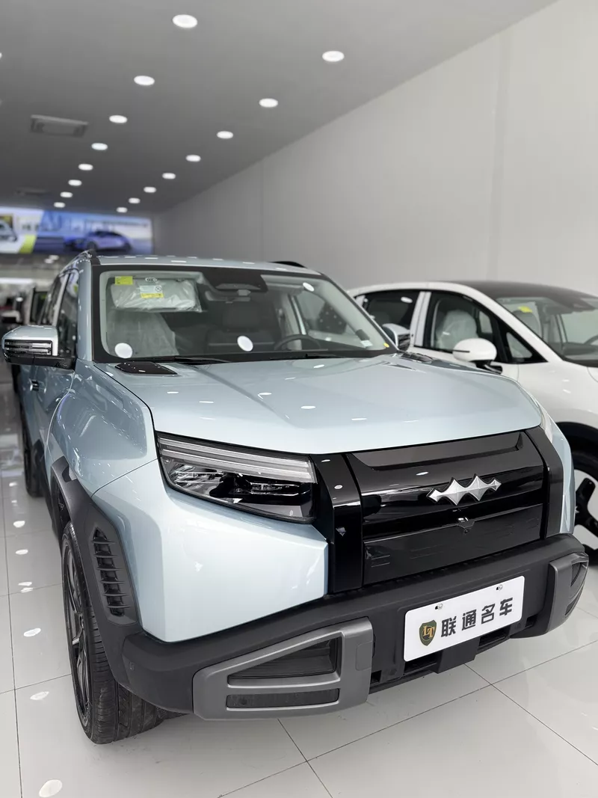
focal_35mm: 24
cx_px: 299
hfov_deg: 56.8
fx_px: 553
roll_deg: -1.0
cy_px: 399
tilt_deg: -9.1
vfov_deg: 71.6
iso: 80
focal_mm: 6.76
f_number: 1.78
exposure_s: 1/282
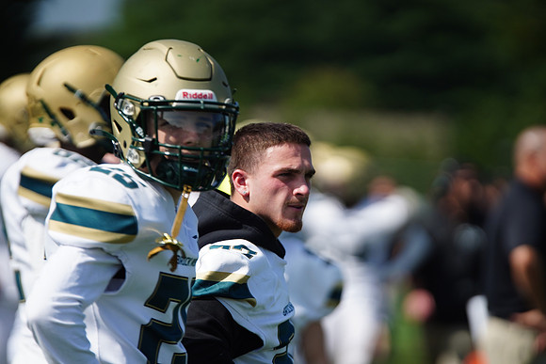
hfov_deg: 6.9
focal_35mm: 300
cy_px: 182
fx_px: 4551
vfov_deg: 4.6
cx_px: 273
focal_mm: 300
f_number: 2.8
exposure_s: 1/8000
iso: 500
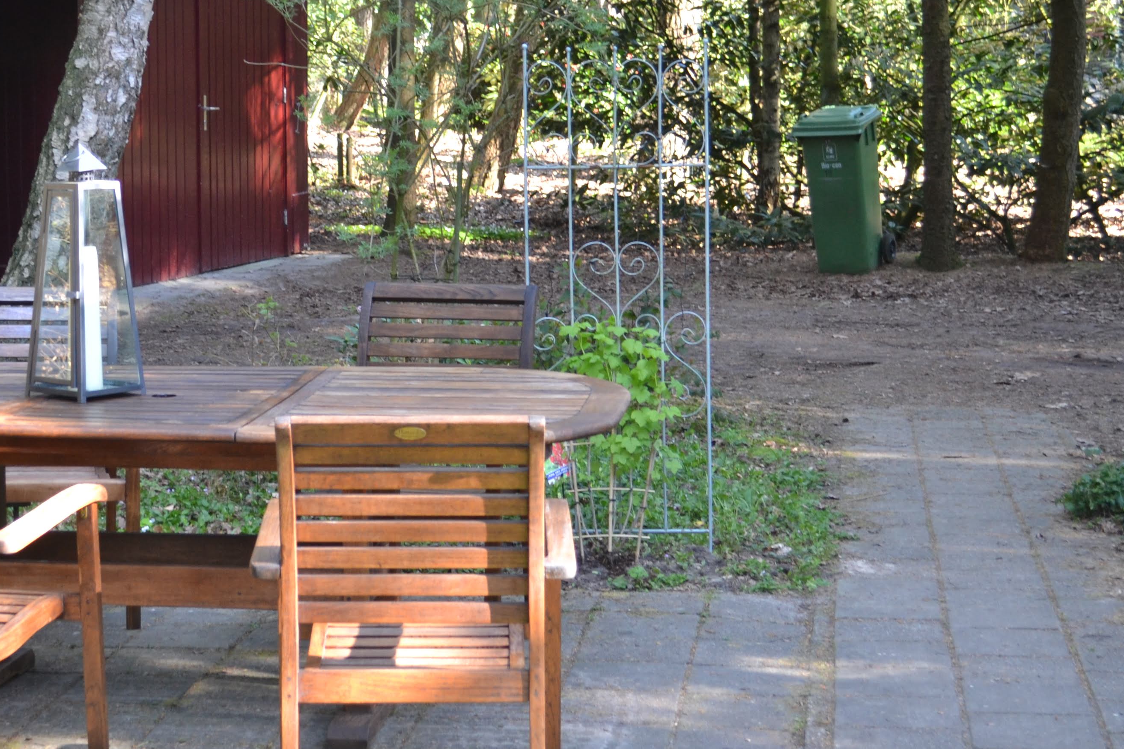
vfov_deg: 17.3
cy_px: 286
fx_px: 2466
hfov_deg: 25.6
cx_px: 414
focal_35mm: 79
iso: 400
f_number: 4.5
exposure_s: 1/60
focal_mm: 30
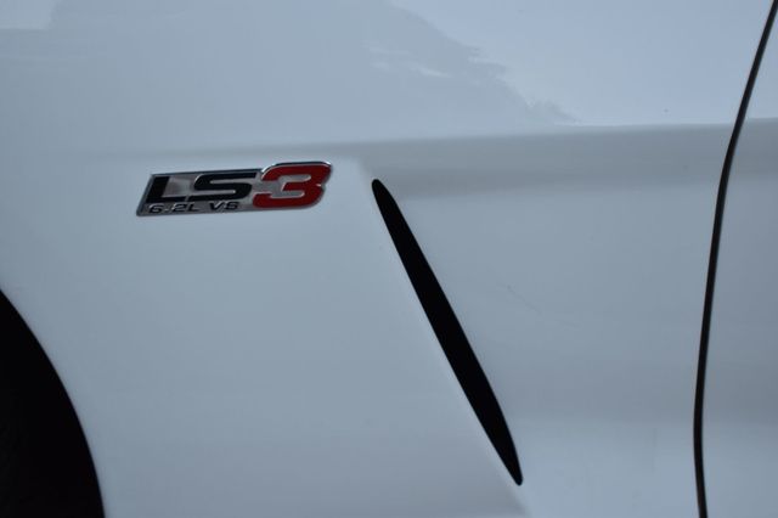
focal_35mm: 72
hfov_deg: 28.1
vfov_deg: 18.9
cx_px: 389
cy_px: 259
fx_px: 1555
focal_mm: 48
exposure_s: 1/125
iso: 220
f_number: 5.6
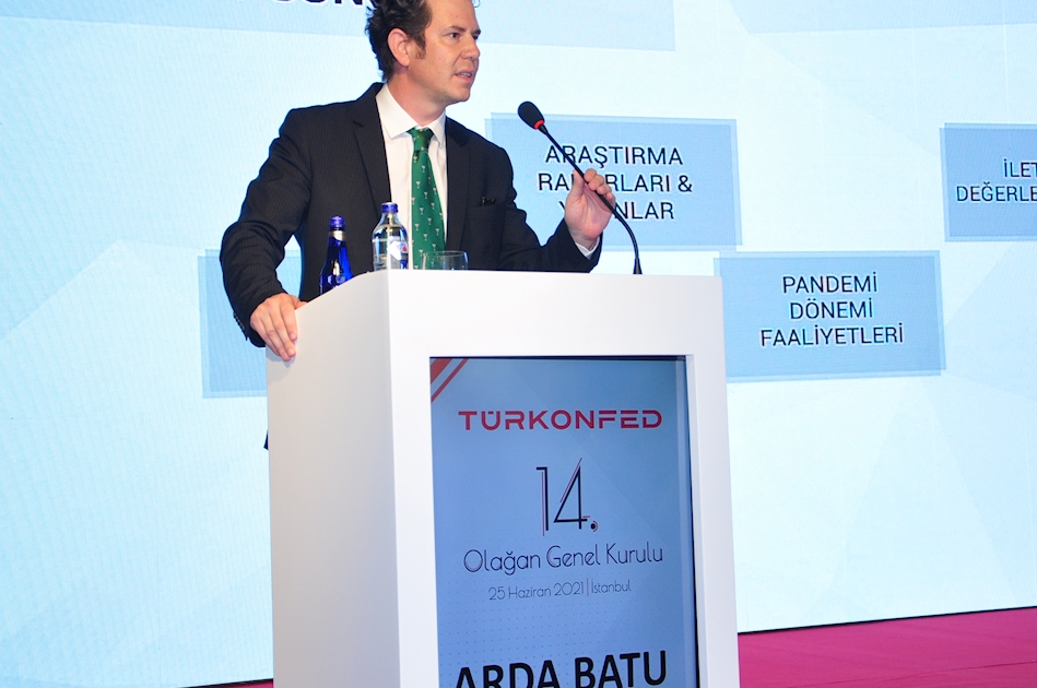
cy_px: 336
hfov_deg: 30.3
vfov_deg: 20.4
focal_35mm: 67
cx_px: 496
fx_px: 1917
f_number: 4.5
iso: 400
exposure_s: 1/80
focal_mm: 35
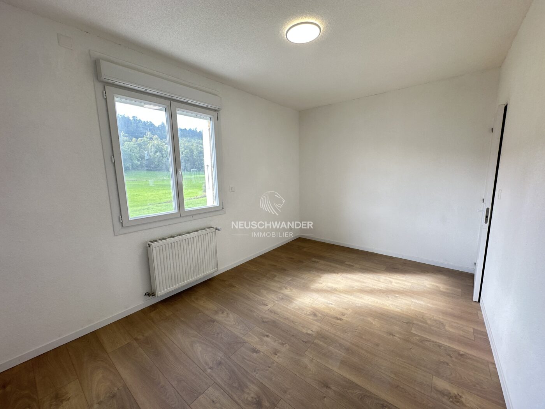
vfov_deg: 85.7
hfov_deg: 102.1
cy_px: 204
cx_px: 272
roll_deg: +0.9
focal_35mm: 14
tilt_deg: -7.3
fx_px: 220
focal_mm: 2.22
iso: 64
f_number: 2.2
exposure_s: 1/100
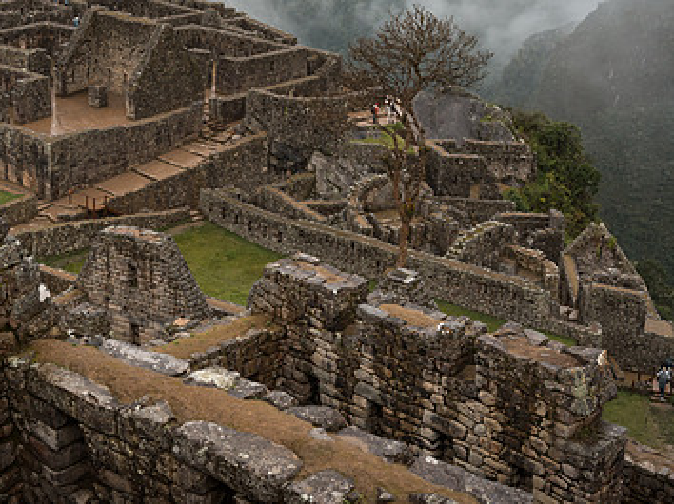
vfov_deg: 21.5
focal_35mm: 68
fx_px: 1323
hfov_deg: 28.4
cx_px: 225
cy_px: 170
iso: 320
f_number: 9
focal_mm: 42
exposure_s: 1/200
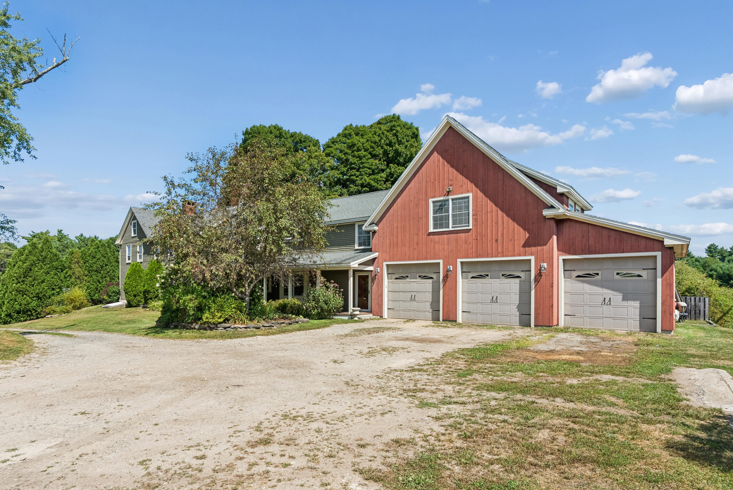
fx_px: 387
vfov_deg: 64.6
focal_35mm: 19
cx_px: 348
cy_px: 250
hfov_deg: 86.8
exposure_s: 1/2000
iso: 640
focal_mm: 18
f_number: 7.1
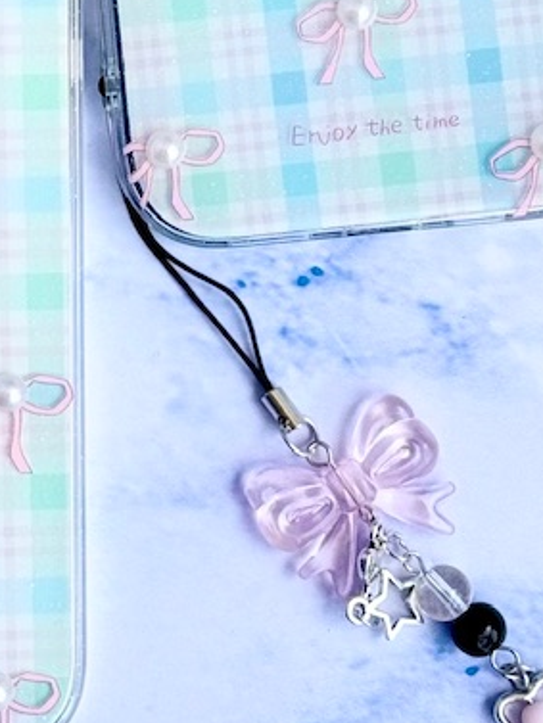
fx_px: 3407
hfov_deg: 9.0
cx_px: -180
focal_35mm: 163
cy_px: 127
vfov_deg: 12.1
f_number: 1.78
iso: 64
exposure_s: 1/651
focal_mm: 6.76
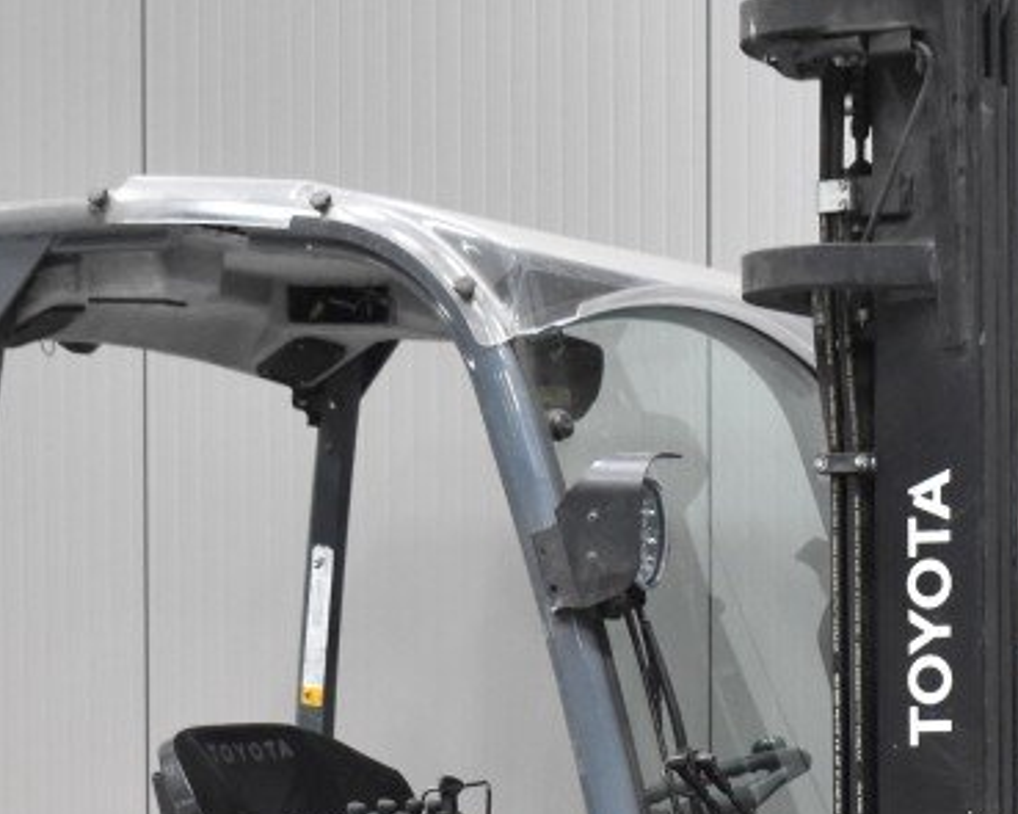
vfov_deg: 12.2
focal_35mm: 124
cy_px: 941
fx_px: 3721
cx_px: 723
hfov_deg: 15.5
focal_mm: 27
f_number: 4
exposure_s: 1/40
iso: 1600
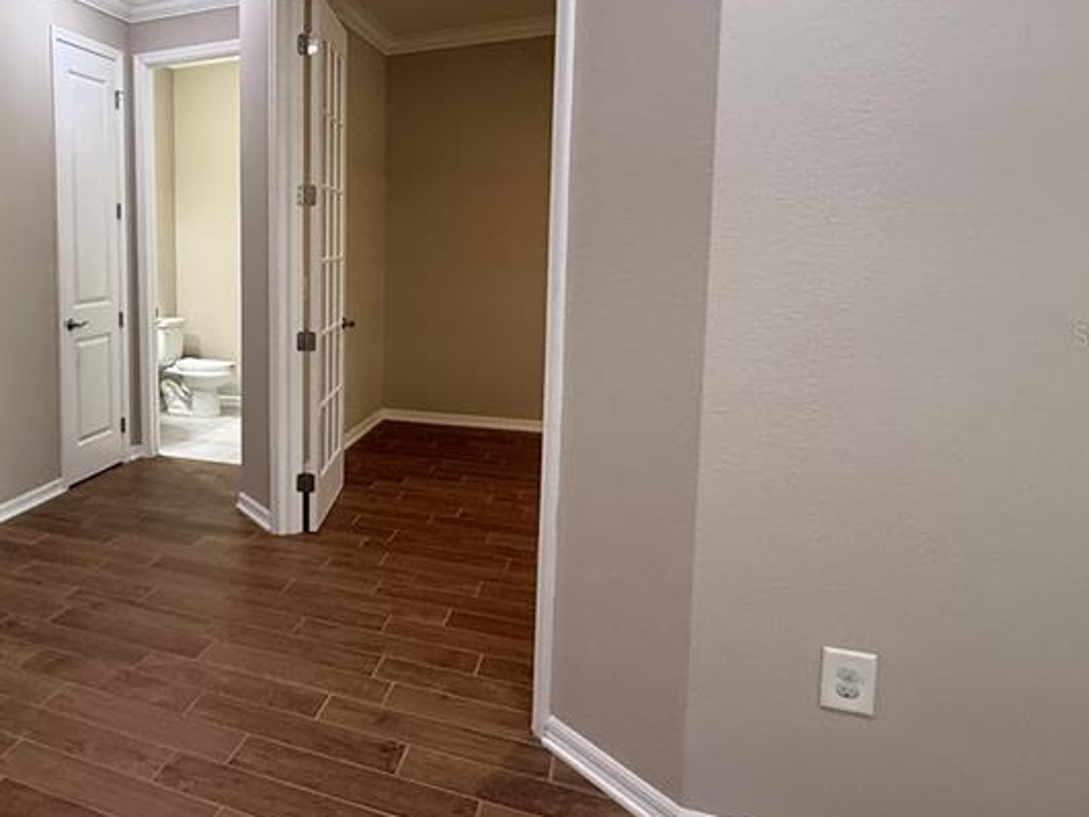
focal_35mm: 27
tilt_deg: -4.7
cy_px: 335
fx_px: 849
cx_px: 148
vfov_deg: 51.1
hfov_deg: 57.8
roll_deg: +1.4
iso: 250
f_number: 2.2
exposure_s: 1/60
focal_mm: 2.22
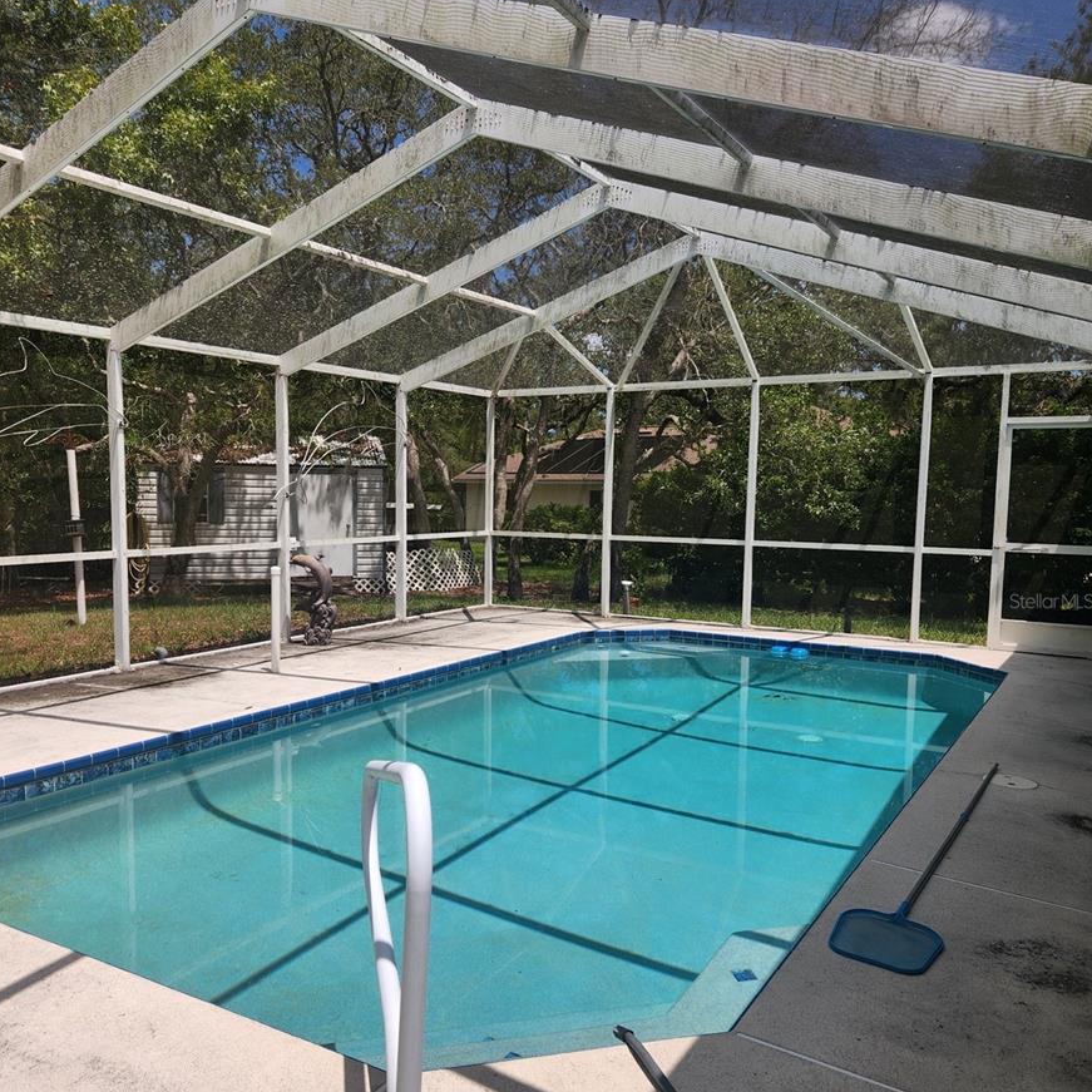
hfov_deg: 57.3
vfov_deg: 57.2
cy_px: 601
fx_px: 999
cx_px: 534
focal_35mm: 28
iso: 20
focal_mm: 5.4
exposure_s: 1/1437
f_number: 1.8
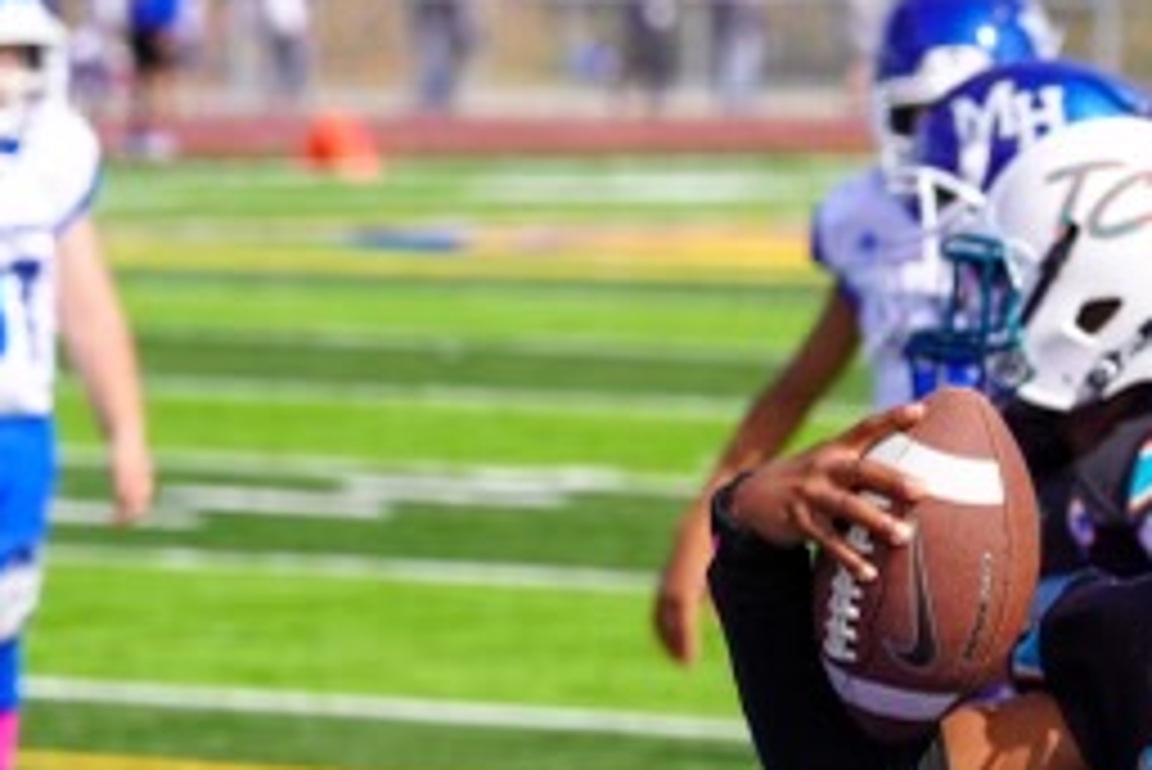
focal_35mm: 424
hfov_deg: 4.8
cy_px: 1004
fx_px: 13575
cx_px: 1674
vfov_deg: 3.2
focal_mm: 106
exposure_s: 1/500
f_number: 5
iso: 100
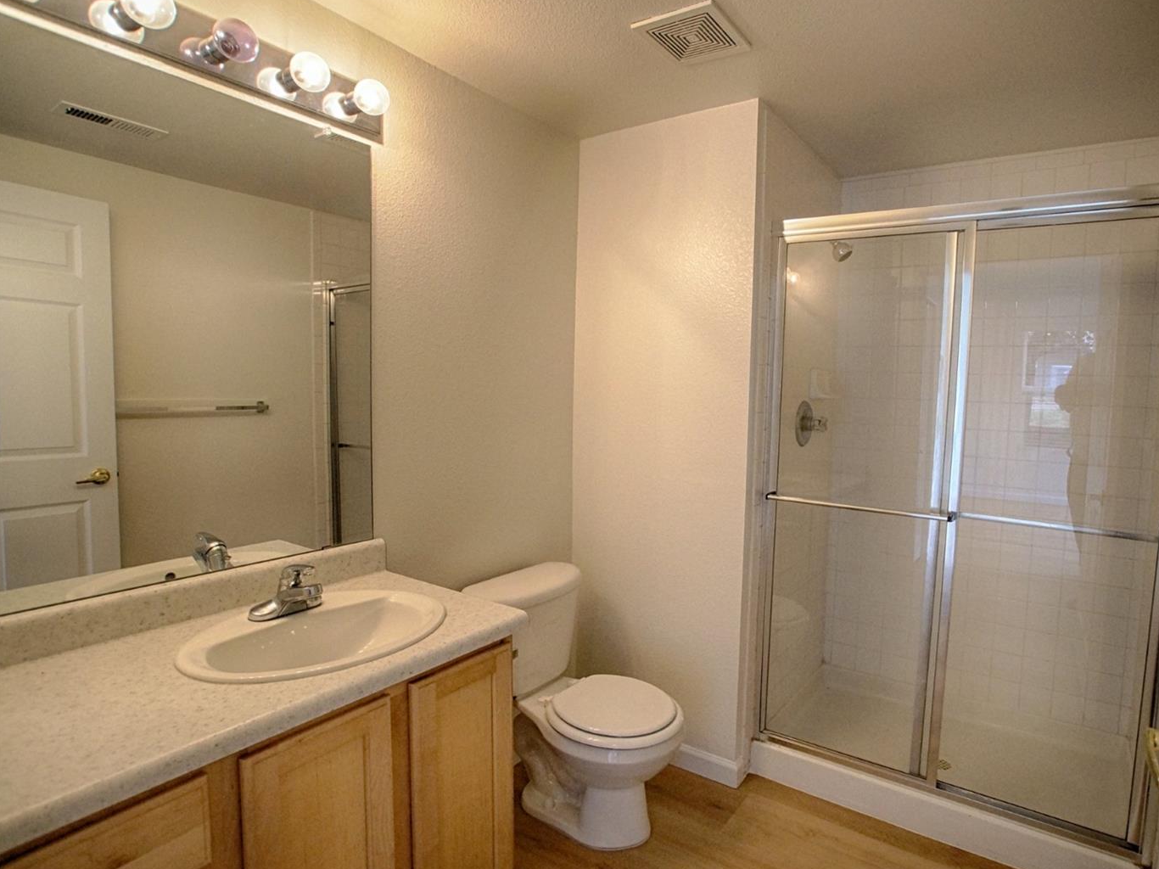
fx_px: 621
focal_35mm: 19
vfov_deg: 69.9
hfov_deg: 85.3
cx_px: 675
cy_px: 428
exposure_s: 1/160
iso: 1000
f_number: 4.5
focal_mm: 11
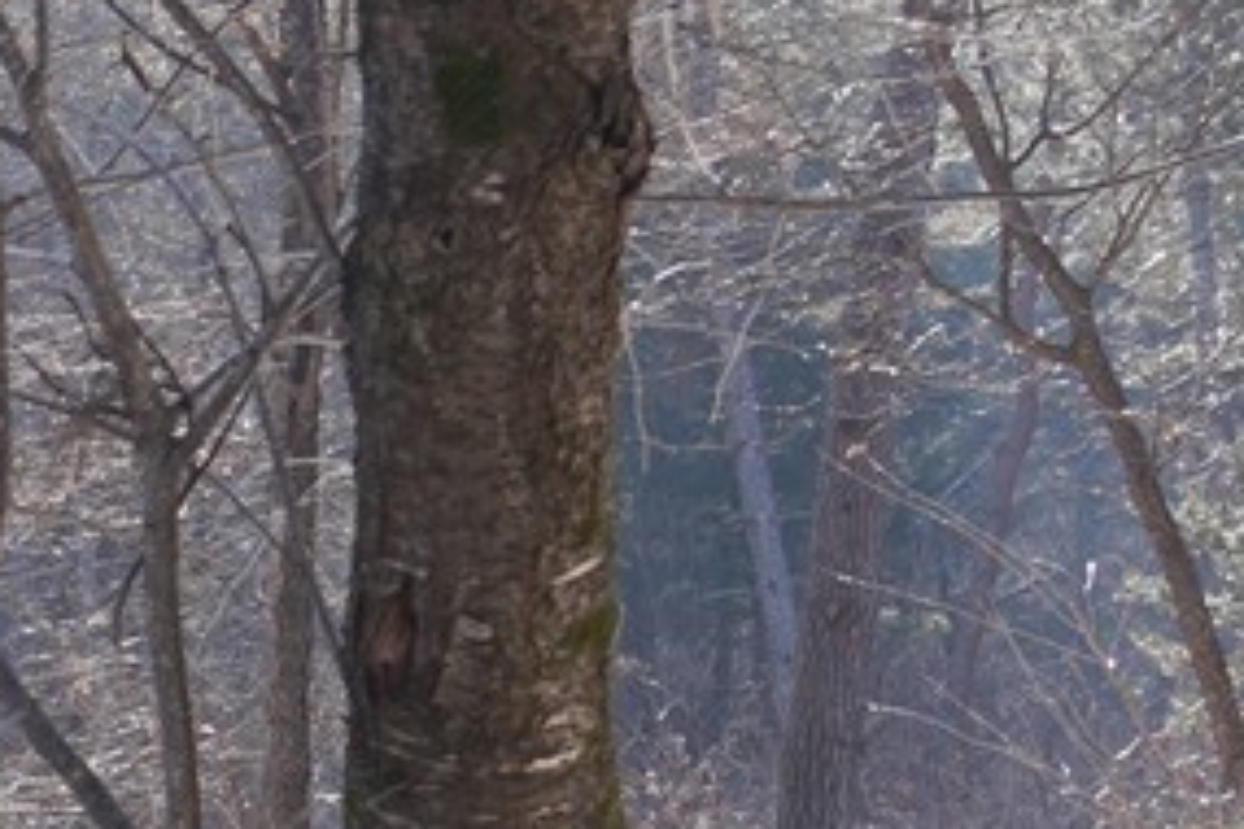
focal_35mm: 281
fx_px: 9709
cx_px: -2401
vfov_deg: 4.8
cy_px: 1728
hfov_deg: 6.7
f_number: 7.1
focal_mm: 40
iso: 100
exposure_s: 1/100
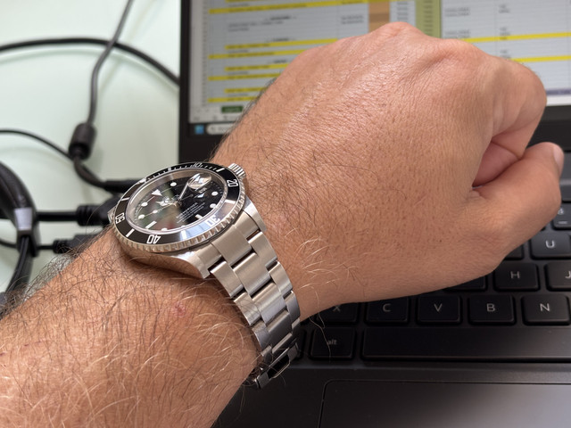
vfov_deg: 28.0
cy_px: 214
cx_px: 286
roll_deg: +9.6
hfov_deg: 36.8
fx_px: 858
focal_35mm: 52
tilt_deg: -35.6
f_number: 1.6
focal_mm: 5.96
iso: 125
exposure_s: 1/60
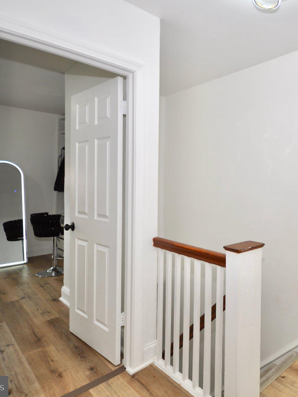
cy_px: 196
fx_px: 253
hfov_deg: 55.8
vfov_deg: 76.4
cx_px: 246
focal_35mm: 22
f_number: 4
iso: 100
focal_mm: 10
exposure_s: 1/60
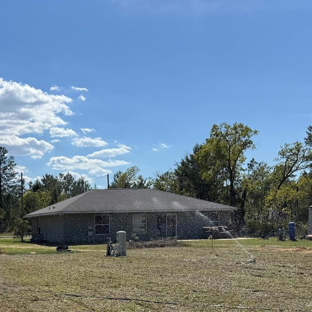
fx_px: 500
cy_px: 267
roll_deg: +1.4
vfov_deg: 33.3
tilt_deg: -4.1
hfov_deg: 32.9
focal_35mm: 49
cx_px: 32
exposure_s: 1/7092
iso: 80
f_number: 1.78
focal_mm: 6.76
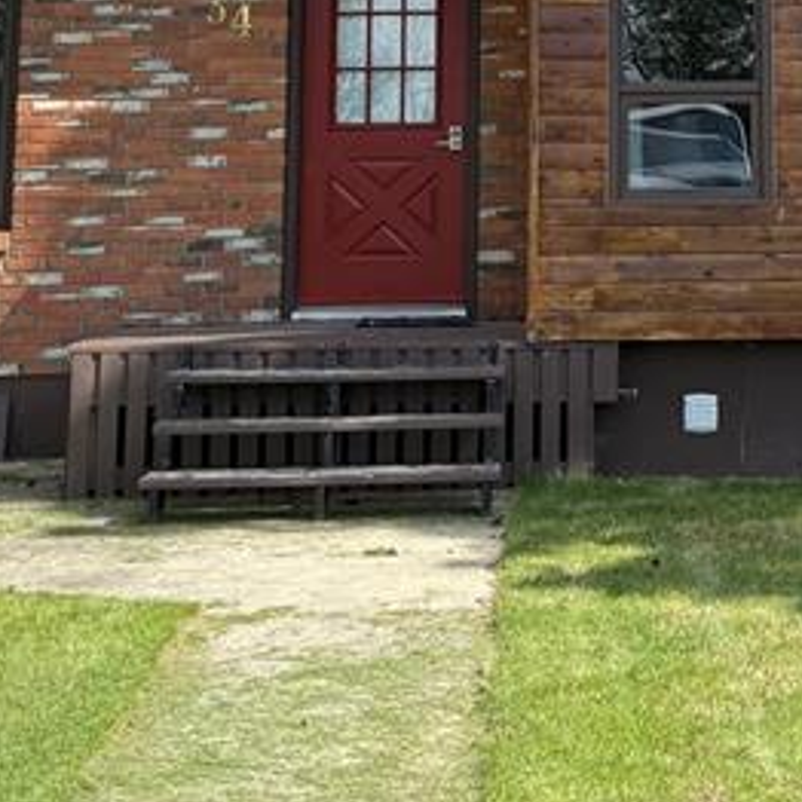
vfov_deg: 19.6
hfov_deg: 20.6
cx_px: 667
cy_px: -174
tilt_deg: +7.8
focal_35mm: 83
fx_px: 2176
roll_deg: +0.1
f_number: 1.78
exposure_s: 1/2232
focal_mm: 6.76
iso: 100
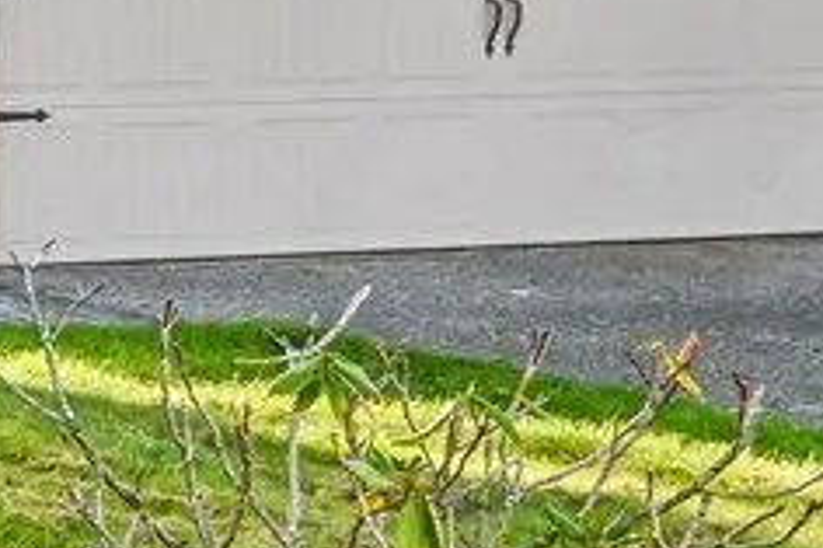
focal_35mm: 144
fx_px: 3290
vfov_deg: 9.3
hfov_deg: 9.7
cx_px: -1853
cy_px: -173
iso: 400
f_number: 8
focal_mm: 20
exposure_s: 1/125
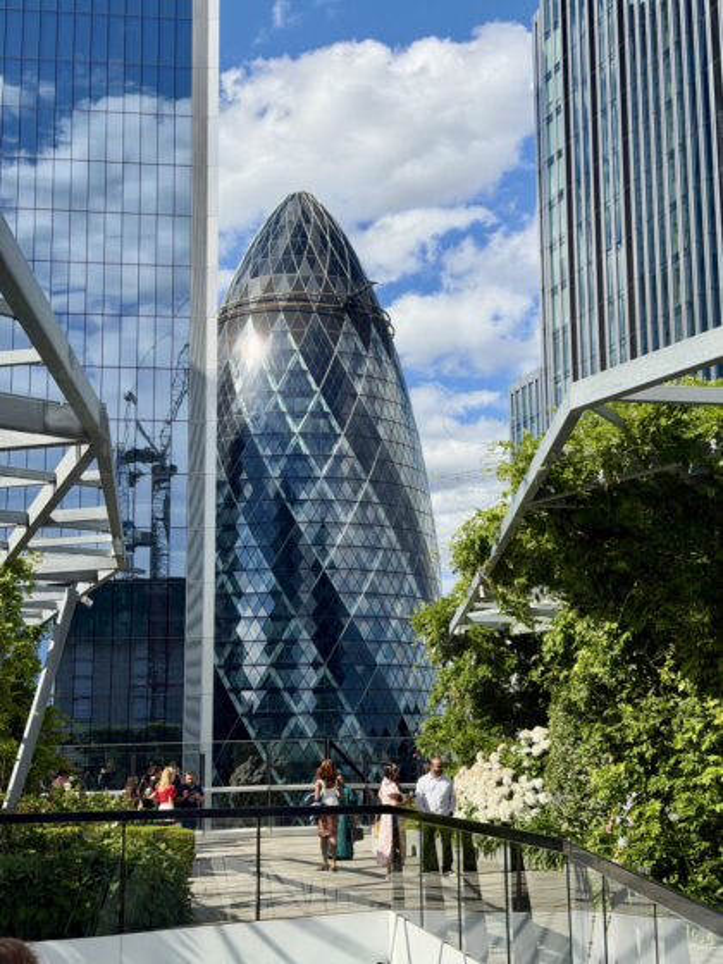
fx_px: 1337
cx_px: 362
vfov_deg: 39.7
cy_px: 482
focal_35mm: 48
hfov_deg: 30.3
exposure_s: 1/5208
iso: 64
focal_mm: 6.76
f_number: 1.78
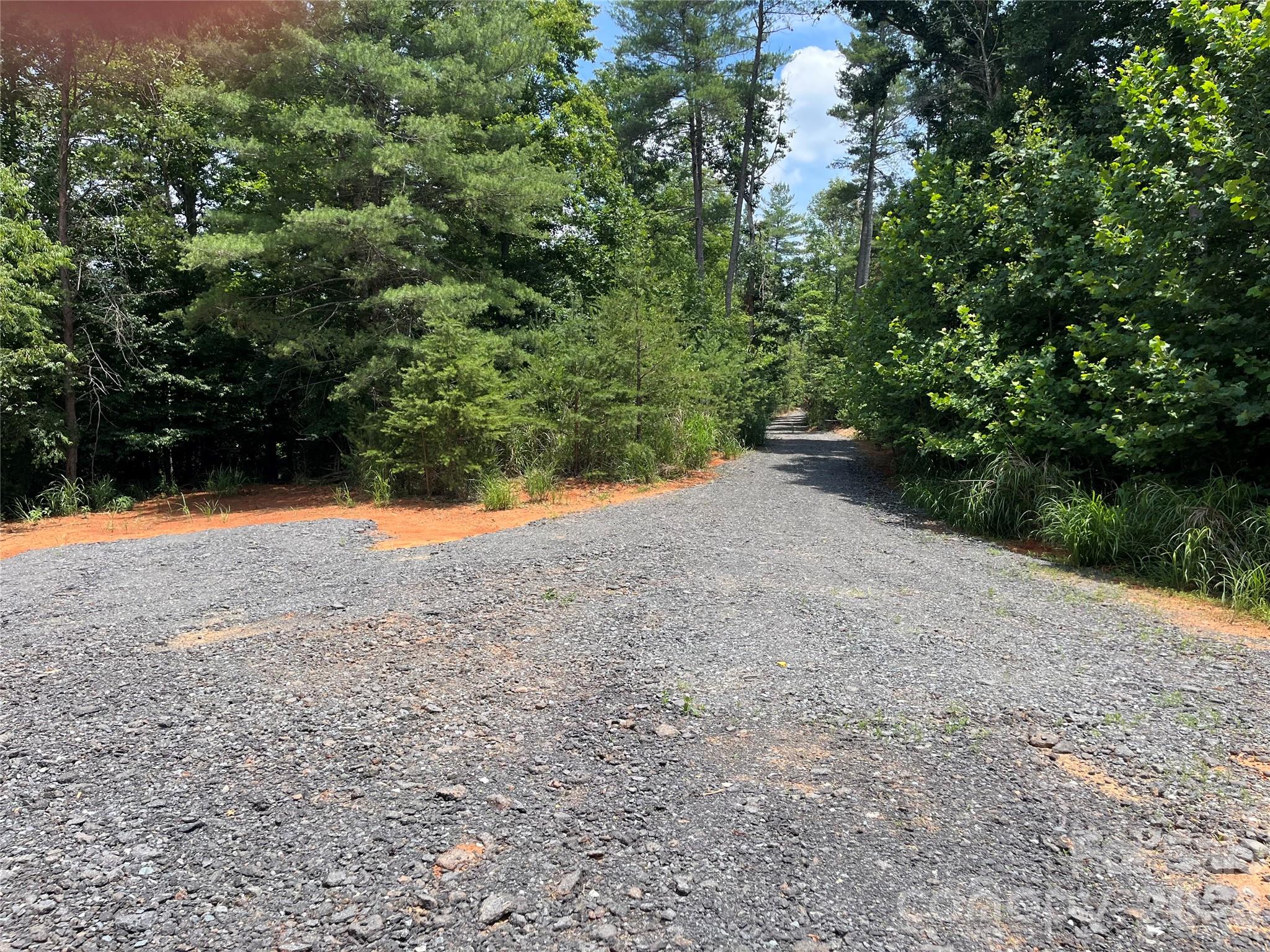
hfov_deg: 67.3
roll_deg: +0.6
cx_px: 635
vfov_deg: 53.1
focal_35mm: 26
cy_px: 476
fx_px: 954
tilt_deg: -4.0
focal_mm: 5.1
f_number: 1.6
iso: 50
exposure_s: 1/1517
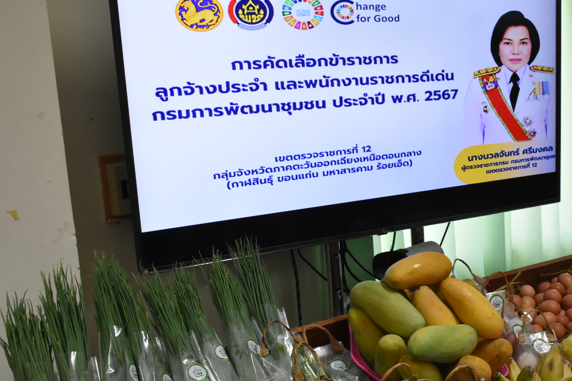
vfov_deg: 27.1
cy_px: 219
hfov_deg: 39.2
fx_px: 790
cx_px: 390
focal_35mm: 50
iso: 3200
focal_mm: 23
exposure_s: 1/200
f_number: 7.1
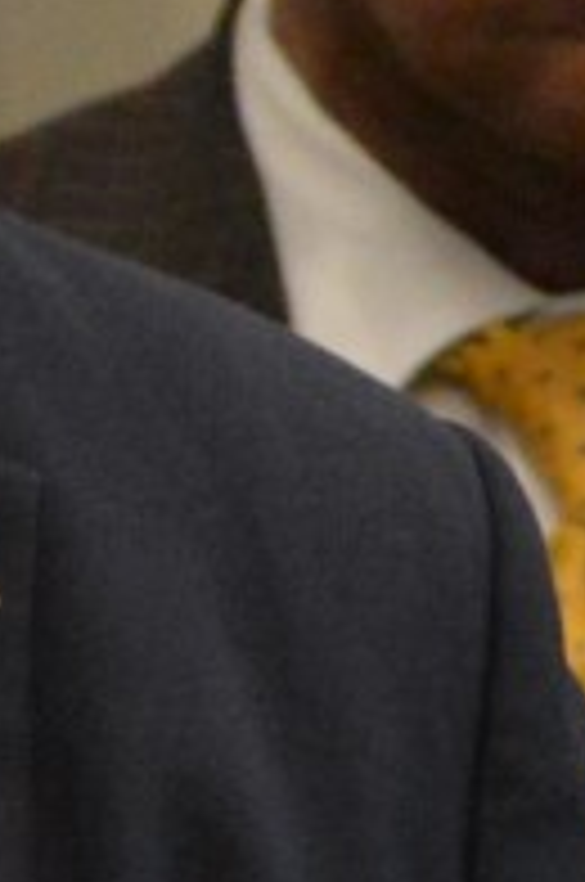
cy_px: -189
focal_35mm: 1306
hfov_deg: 1.0
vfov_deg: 1.6
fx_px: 31948
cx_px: -810
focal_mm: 105
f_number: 4
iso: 3200
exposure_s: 1/40
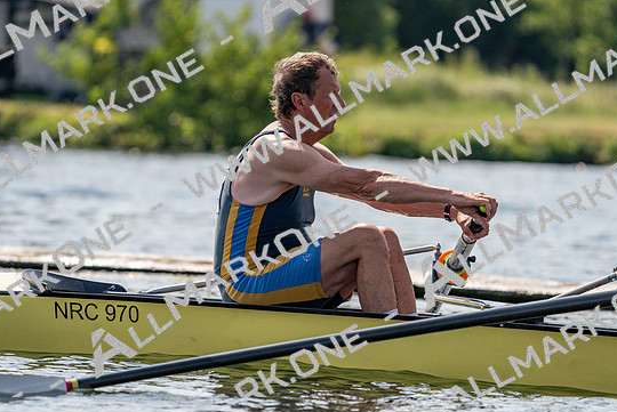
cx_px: 323
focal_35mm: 366
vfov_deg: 3.8
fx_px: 6278
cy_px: 201
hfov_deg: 5.6
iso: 250
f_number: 6.3
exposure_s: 1/1600
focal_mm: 341
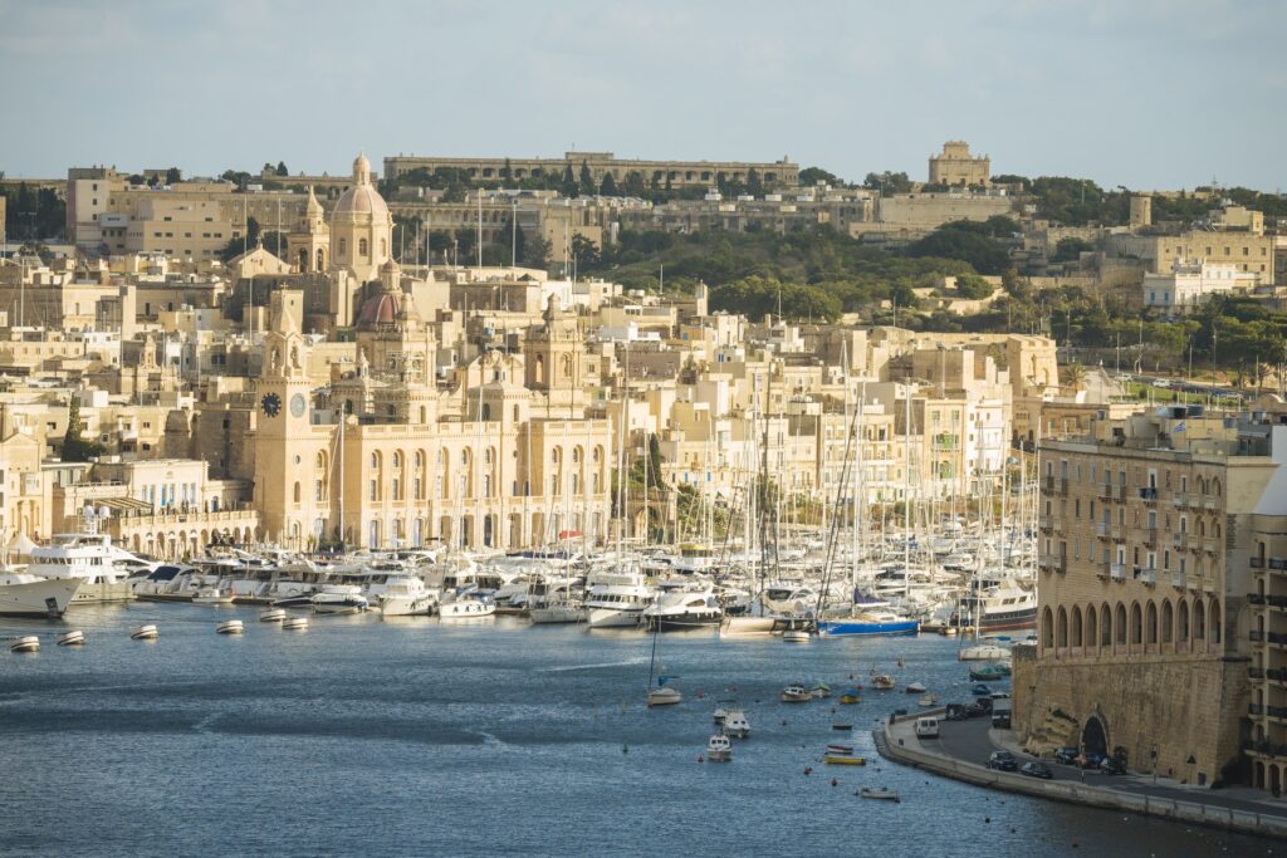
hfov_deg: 9.4
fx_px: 7866
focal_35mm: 220
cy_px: 429
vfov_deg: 6.2
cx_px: 644
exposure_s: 1/500
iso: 200
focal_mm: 220
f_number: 8
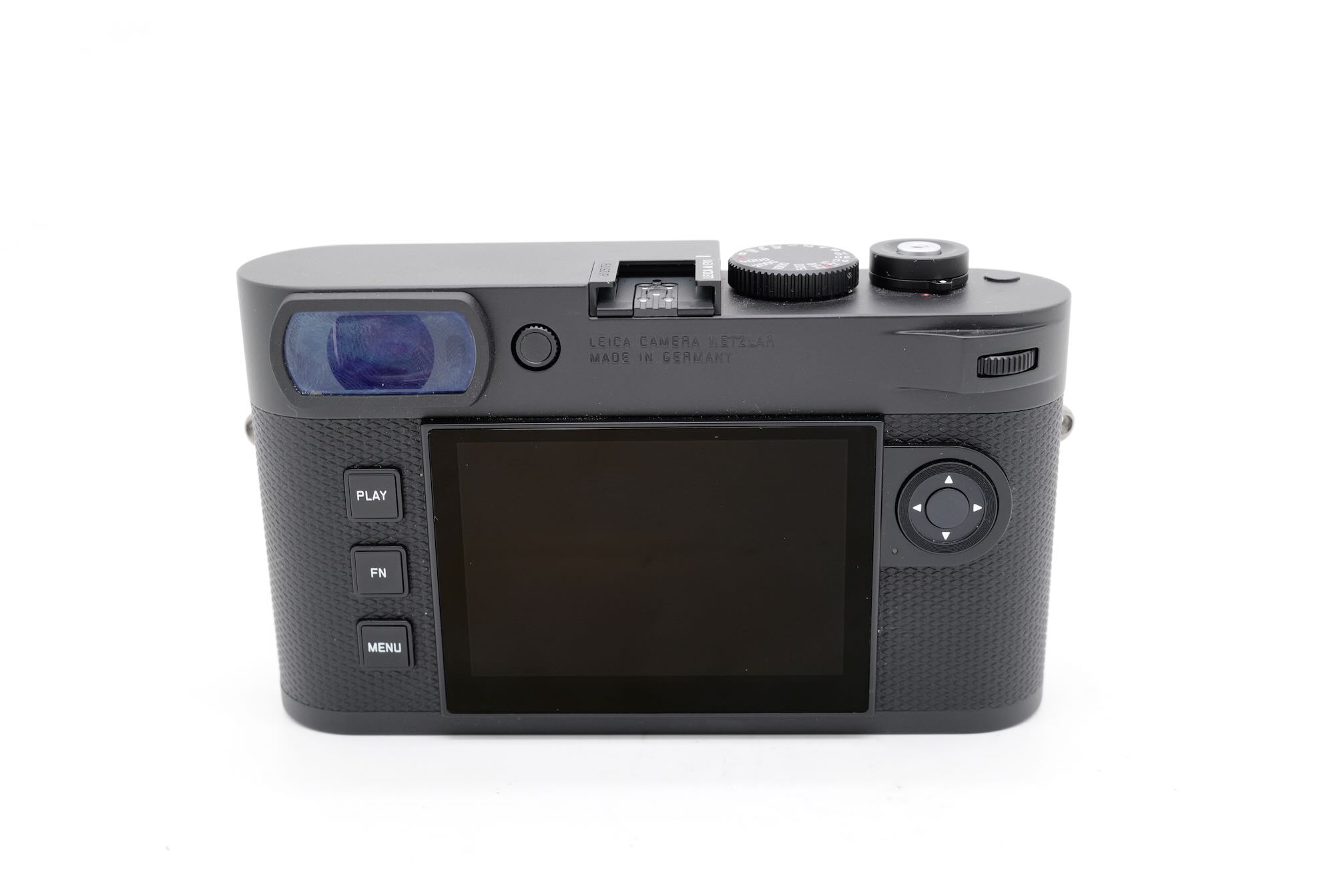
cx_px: 668
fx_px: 1595
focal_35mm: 43
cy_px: 445
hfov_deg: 45.4
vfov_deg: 31.2
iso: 800
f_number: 9
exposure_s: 1/60
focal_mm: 43
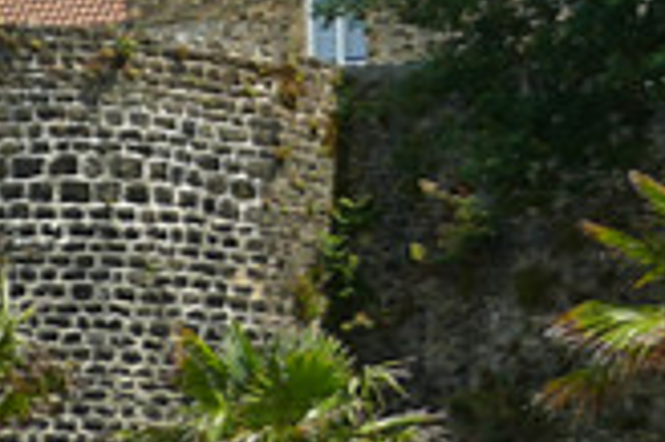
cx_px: 876
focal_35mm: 269
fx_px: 4964
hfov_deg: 7.6
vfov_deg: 5.1
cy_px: 124
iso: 125
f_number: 3.5
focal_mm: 15.5
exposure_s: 1/1600
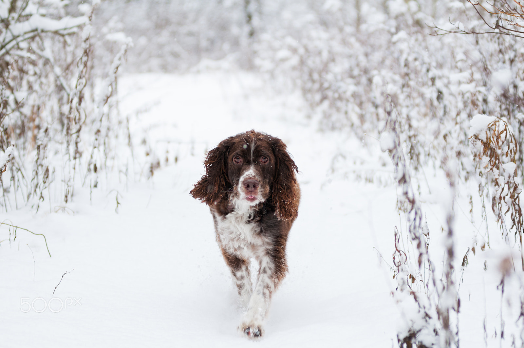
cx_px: 262
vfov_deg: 11.4
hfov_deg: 17.1
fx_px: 1745
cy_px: 174
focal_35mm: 120
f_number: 3.5
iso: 400
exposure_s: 1/320
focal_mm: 80
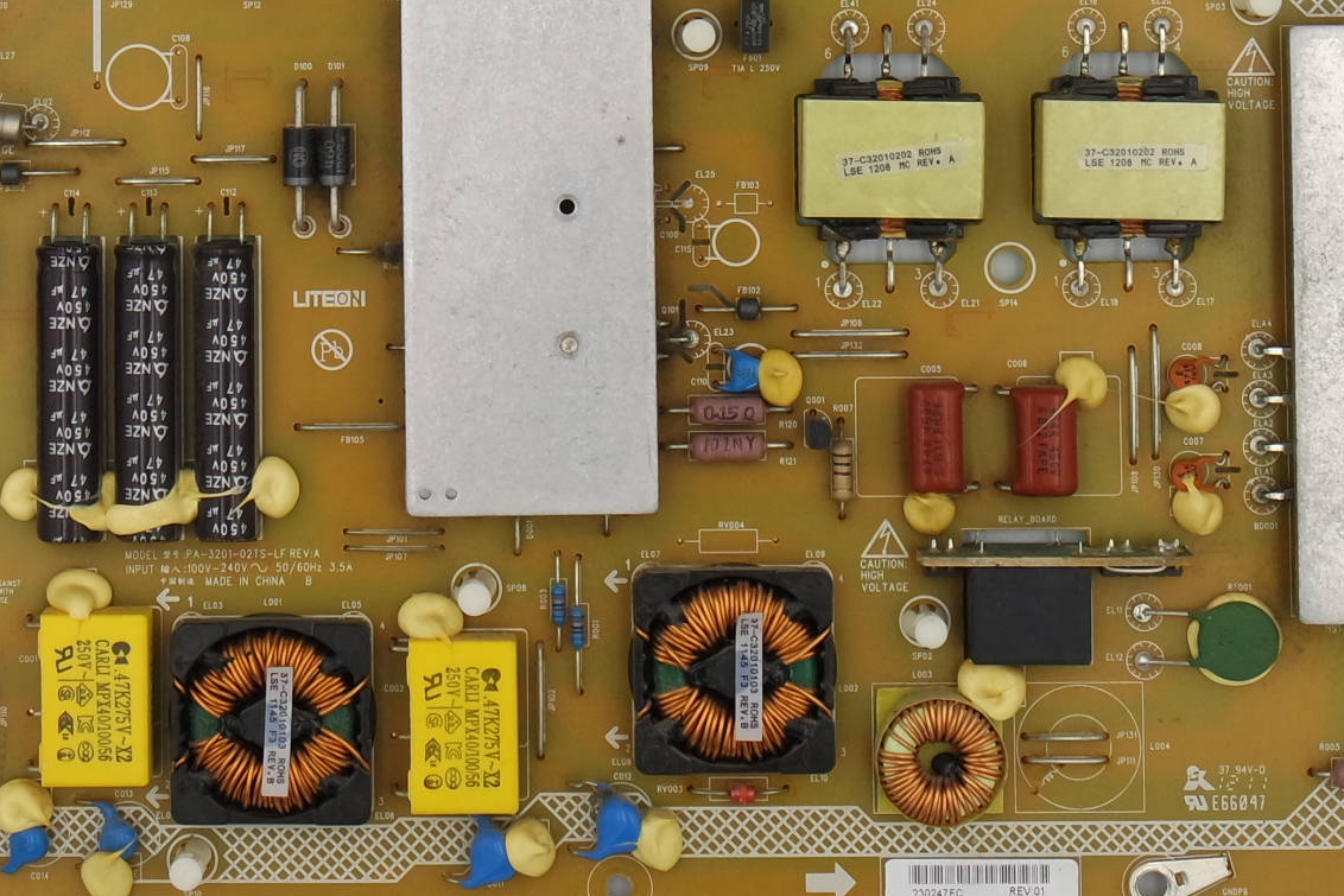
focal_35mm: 92
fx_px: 3435
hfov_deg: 22.1
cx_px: 502
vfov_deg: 14.4
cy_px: -163
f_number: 5.6
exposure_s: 1/100
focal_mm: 13
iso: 160
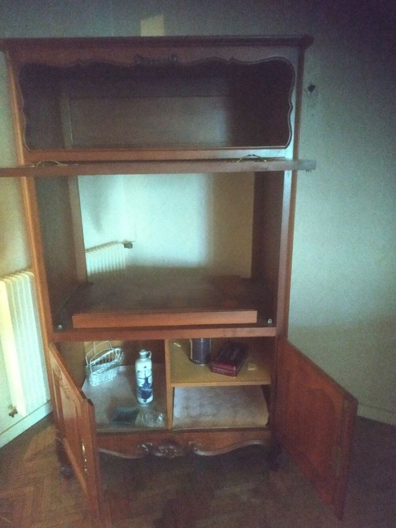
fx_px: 366
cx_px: 198
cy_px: 264
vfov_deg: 71.6
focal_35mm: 24
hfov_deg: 56.8
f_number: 1.9
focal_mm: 3.94
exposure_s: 1/13
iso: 9600
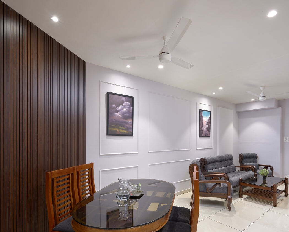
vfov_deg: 67.5
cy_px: 139
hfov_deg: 80.3
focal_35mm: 20
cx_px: 154
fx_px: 171
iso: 160
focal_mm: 14
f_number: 8
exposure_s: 1.6
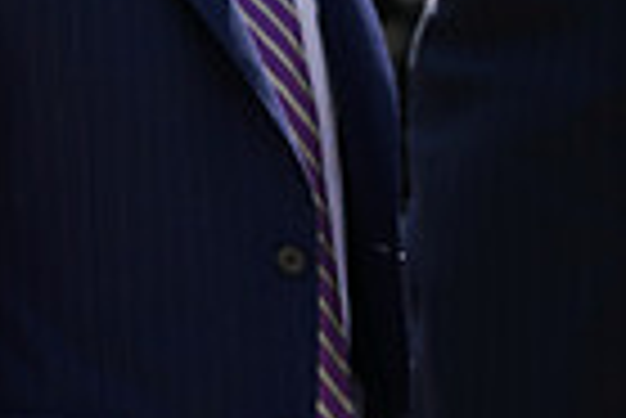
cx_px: -360
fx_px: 3638
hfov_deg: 9.5
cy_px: -231
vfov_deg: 6.5
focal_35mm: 209
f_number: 4
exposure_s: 1/500
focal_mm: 50
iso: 200
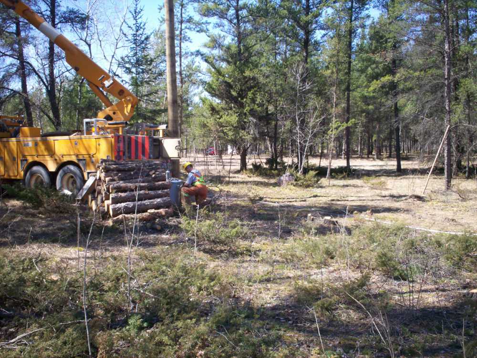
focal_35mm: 36
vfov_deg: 39.7
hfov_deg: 51.4
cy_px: 179
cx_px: 238
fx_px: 496
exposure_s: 1/198
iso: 100
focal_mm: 6
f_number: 4.5
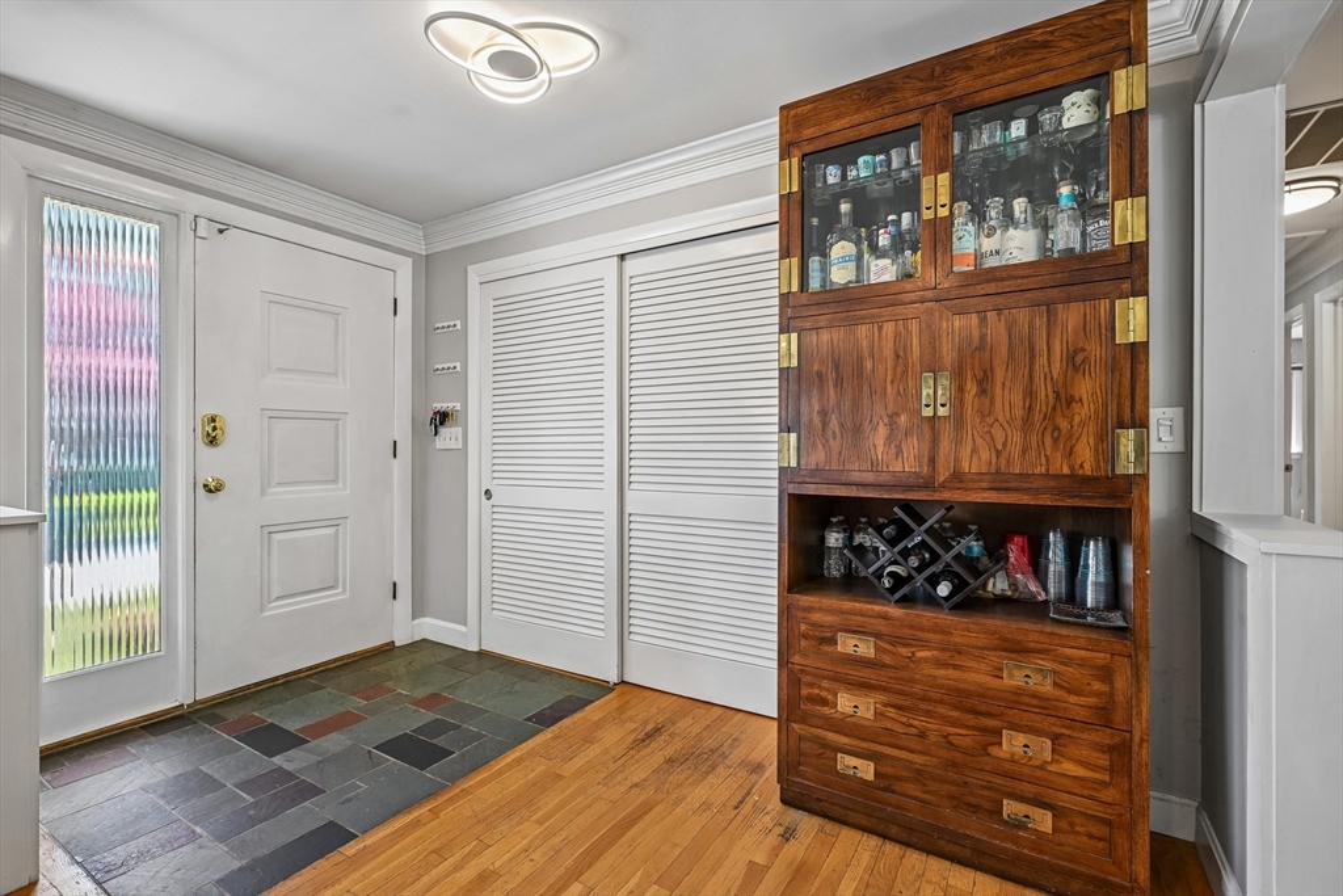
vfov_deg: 73.8
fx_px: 597
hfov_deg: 96.7
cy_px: 448
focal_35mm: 16
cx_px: 672
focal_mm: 16
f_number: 8
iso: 400
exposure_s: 1/13
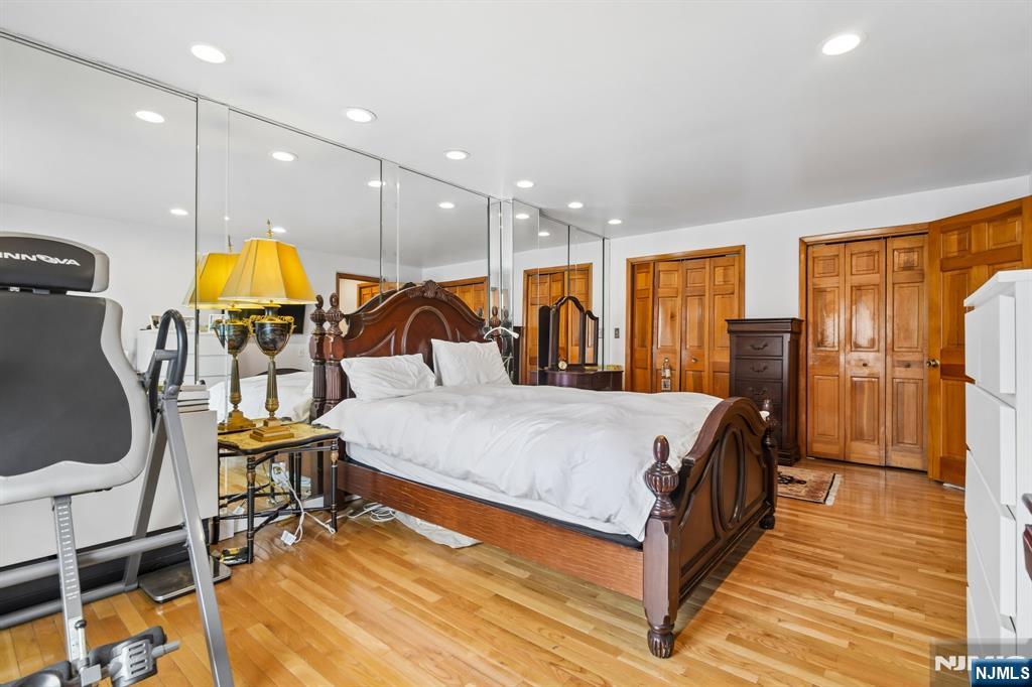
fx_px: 458
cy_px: 344
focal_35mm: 16
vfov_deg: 73.7
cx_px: 516
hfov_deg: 96.8
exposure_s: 1/13
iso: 400
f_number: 8
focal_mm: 16
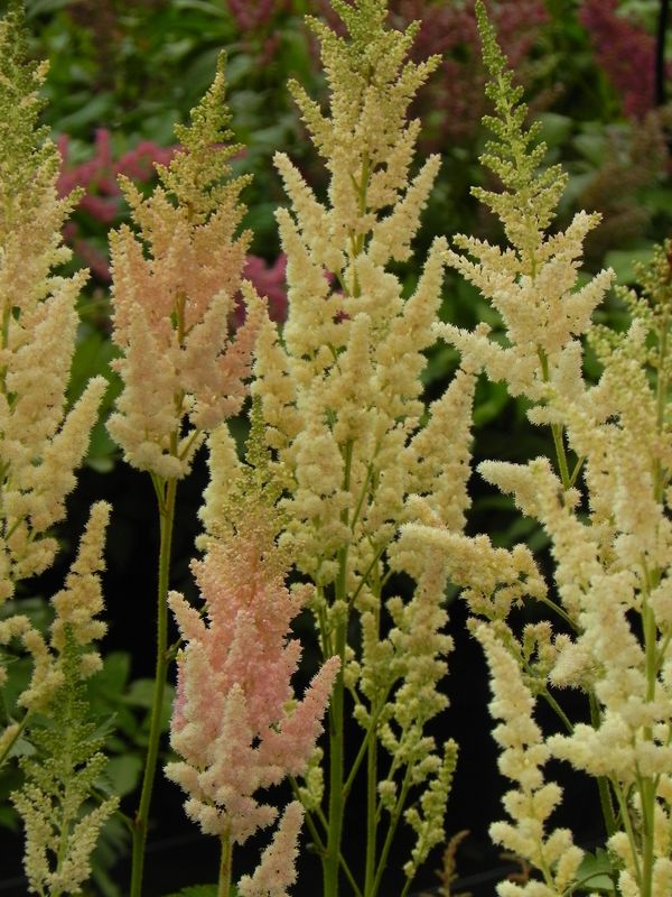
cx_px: 336
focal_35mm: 247
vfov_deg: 8.0
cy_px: 448
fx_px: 6393
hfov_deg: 6.0
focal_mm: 44
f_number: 5.6
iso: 160
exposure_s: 1/400
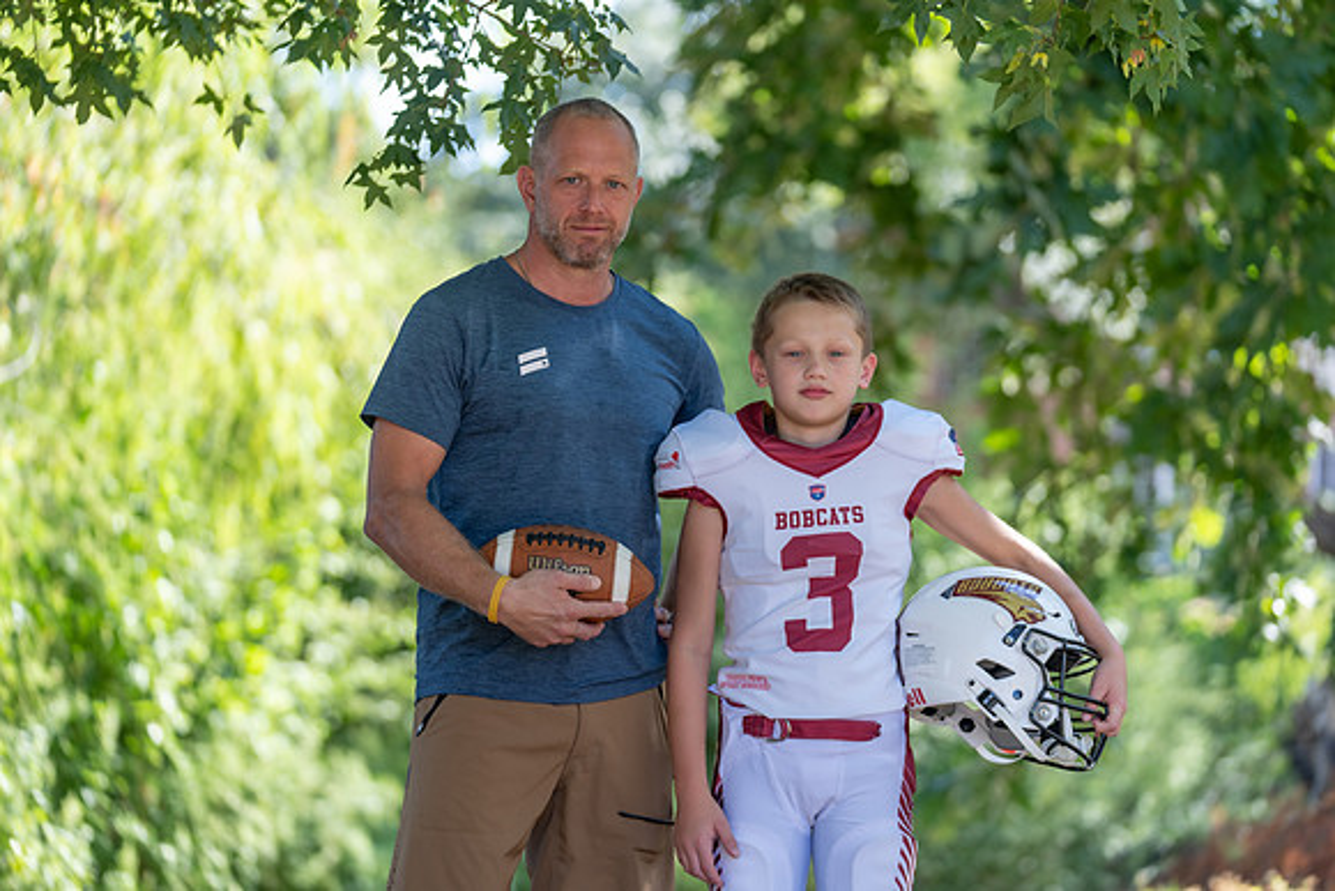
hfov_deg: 17.3
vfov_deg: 11.6
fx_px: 4377
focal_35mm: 118
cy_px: 446
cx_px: 668
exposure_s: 1/320
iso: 160
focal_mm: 118
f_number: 2.8
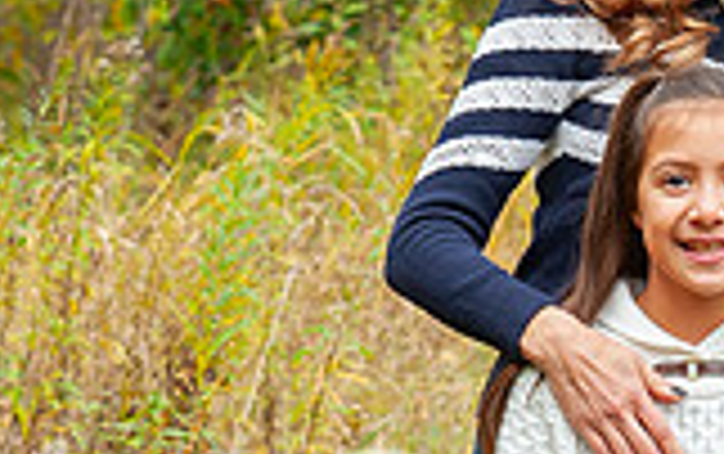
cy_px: 114
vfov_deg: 5.5
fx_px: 4721
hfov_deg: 8.6
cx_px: 1026
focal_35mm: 239
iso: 400
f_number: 4.5
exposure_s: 1/160
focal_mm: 55
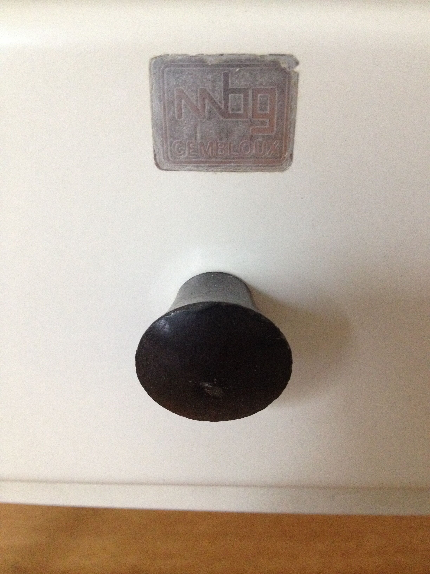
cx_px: 215
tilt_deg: -27.3
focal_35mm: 35
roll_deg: -1.7
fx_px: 580
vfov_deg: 52.6
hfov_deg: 40.7
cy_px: 287
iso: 400
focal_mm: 4.28
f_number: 2.4
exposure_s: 1/20
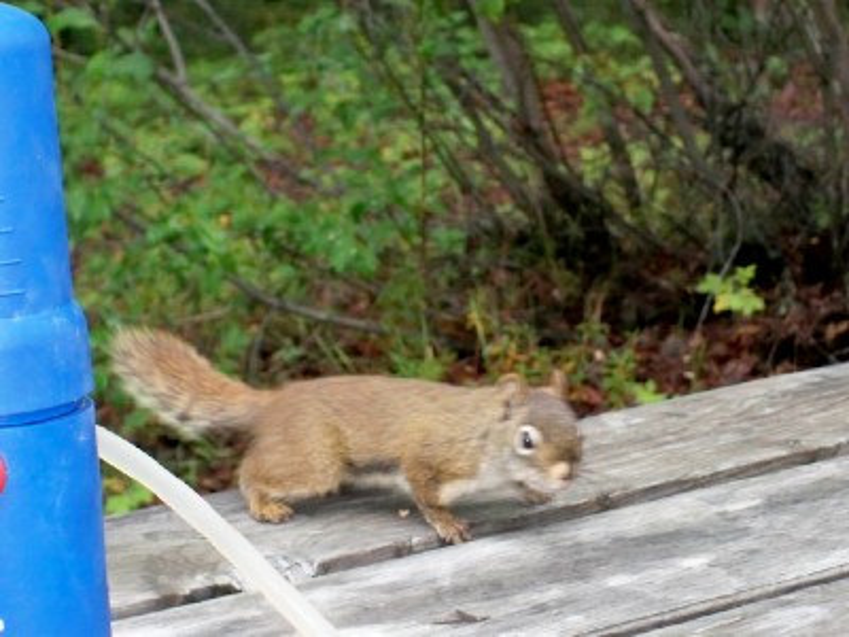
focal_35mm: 105
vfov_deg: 14.1
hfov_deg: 18.7
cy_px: 318
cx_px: 424
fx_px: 2575
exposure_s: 1/100
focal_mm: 18.8
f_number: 5.7
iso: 400
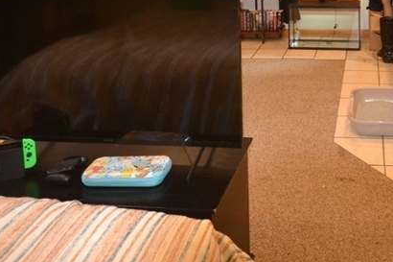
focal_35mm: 41
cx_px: 334
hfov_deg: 44.1
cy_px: -47
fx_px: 450
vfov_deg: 28.5
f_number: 4.2
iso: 1800
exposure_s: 1/60
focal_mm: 11
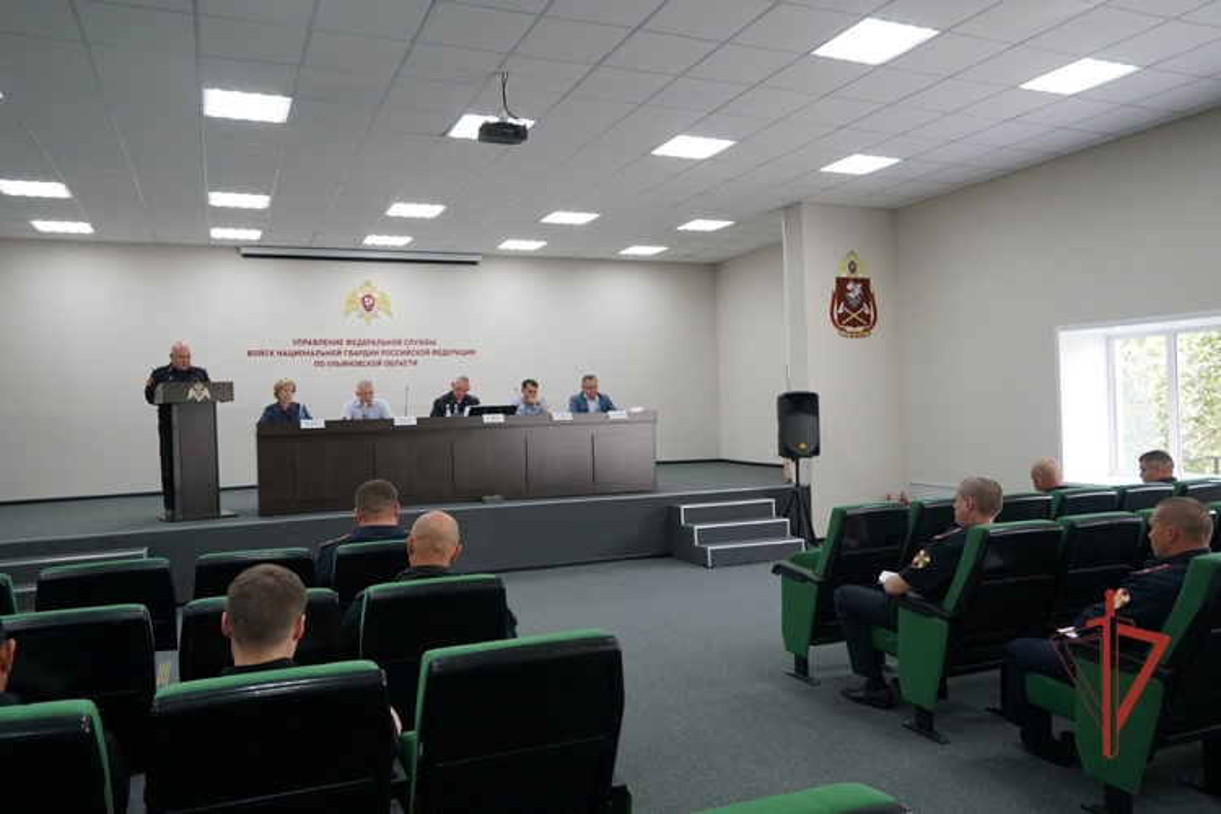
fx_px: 916
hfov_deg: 67.4
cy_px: 407
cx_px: 610
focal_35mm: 27
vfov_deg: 47.9
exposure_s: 1/160
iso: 1000
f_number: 4
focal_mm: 18
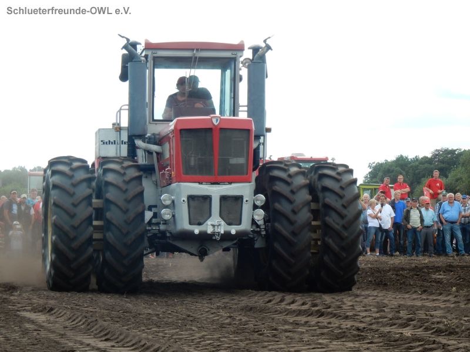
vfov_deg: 10.7
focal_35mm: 139
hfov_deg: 14.2
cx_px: 235
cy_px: 176
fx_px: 1887
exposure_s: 1/250
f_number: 6
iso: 180
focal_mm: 24.7
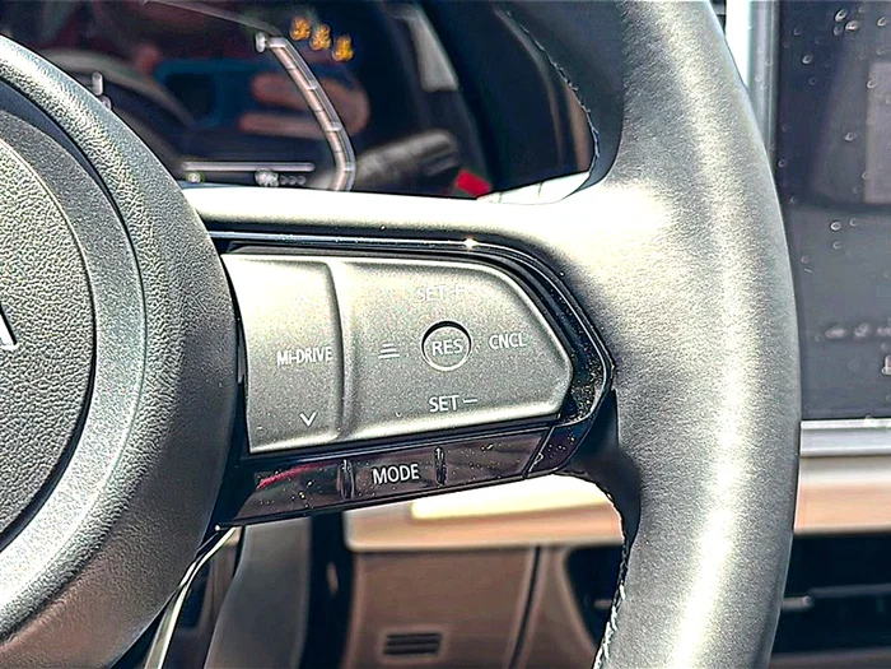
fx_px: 1055
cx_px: 446
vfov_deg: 35.1
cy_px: 334
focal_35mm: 41
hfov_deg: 45.8
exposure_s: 1/387
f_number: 1.78
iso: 80
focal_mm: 6.86
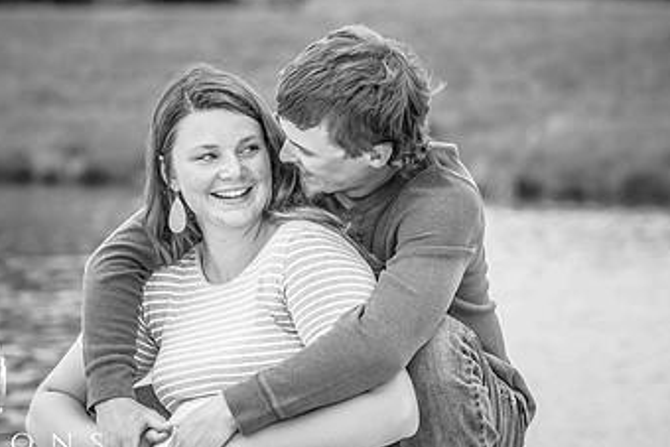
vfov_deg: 4.0
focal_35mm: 341
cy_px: 277
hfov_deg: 6.0
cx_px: 309
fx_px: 6349
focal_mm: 200
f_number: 7.1
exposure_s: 1/800
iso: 400
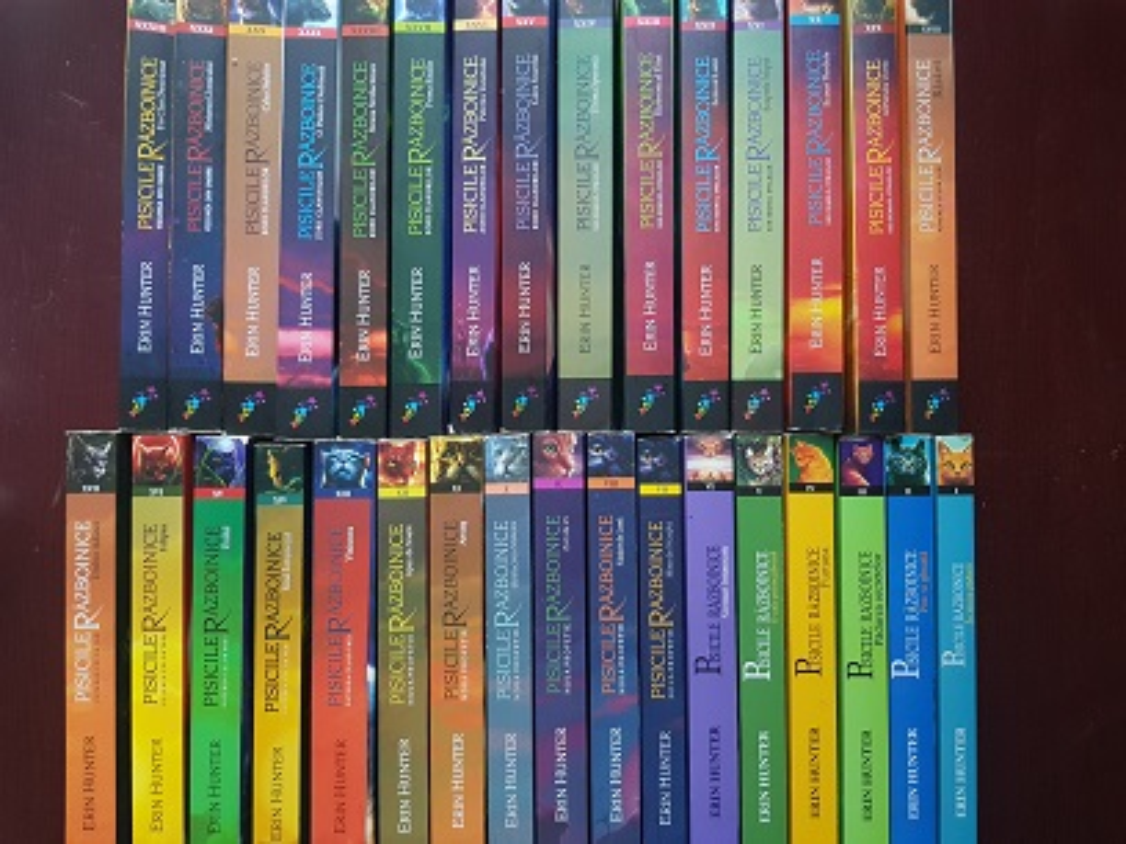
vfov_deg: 53.1
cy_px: 422
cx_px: 563
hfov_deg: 67.3
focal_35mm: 26
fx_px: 846
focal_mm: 4.3
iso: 320
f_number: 1.7
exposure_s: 1/10
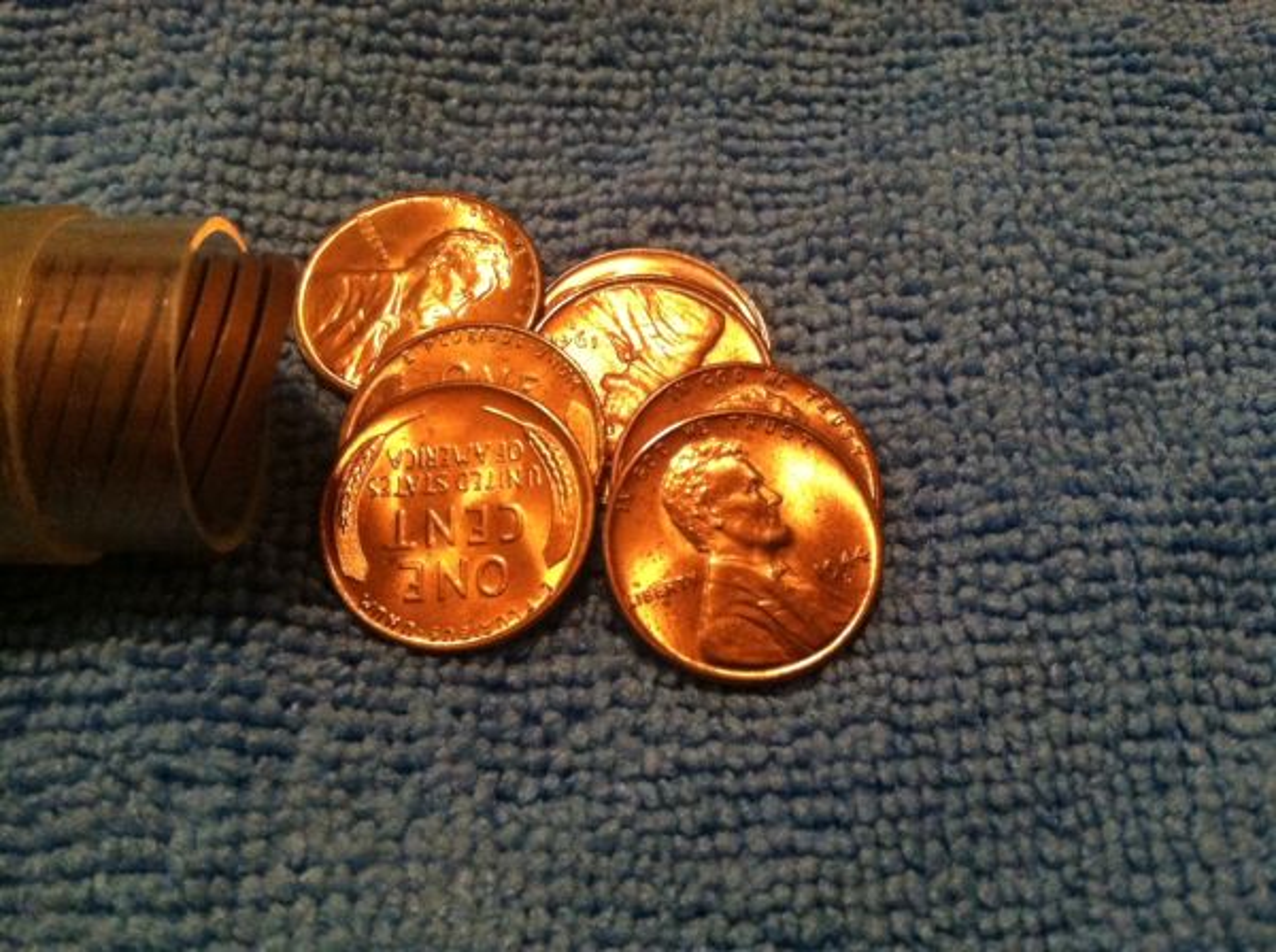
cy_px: 476
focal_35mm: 35
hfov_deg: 52.7
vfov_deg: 40.6
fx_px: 1288
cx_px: 638
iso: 640
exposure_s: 1/15
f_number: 2.8
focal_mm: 3.85
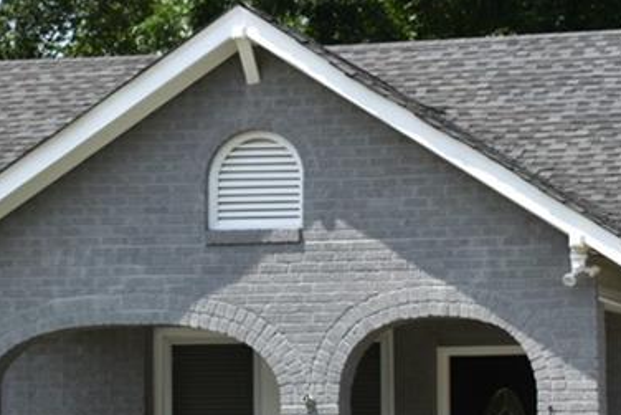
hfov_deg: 13.2
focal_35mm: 155
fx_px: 2675
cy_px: 312
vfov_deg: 8.8
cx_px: 340
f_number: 8
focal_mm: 38
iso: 100
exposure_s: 1/250
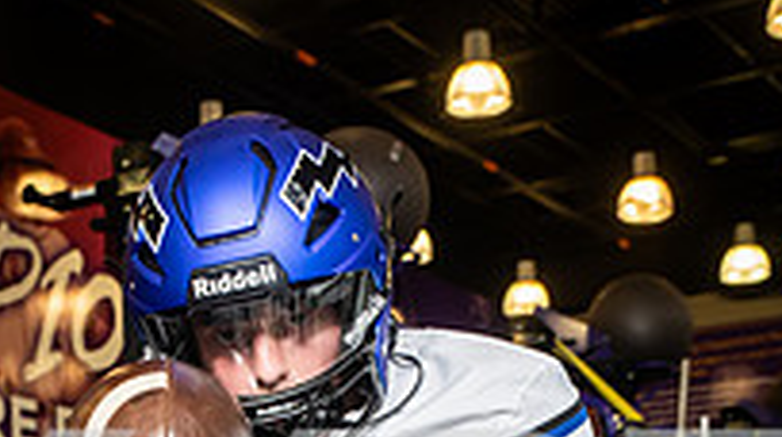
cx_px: 322
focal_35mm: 88
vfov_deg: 12.4
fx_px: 1822
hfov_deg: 24.2
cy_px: 820
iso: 500
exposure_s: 1/250
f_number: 5.6
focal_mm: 38
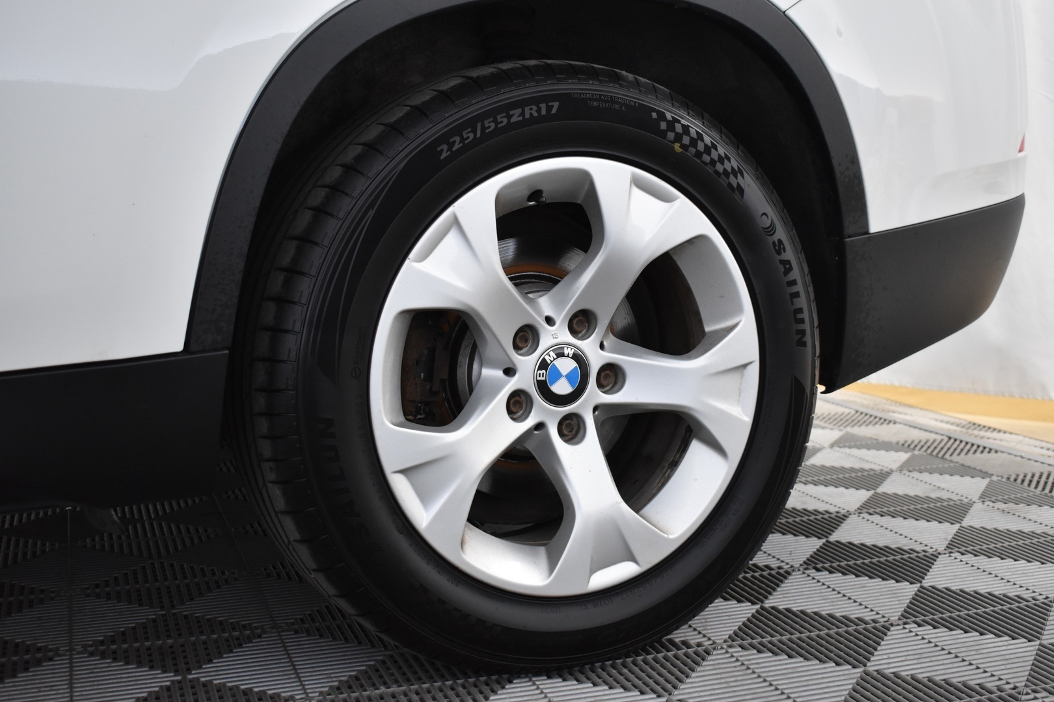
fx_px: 1361
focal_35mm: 46
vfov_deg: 28.9
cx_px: 527
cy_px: 351
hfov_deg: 42.3
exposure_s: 1/50
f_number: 4.2
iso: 1400
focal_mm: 31
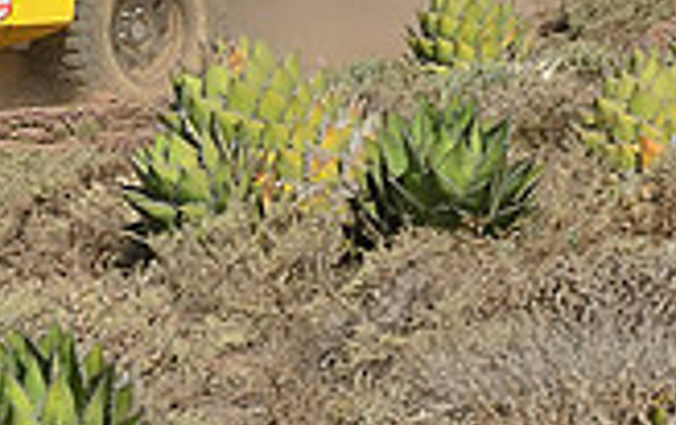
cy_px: -285
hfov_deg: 4.3
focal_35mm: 485
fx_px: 8948
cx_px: 33
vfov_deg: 2.7
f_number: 7.1
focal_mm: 90
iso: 200
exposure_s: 1/640
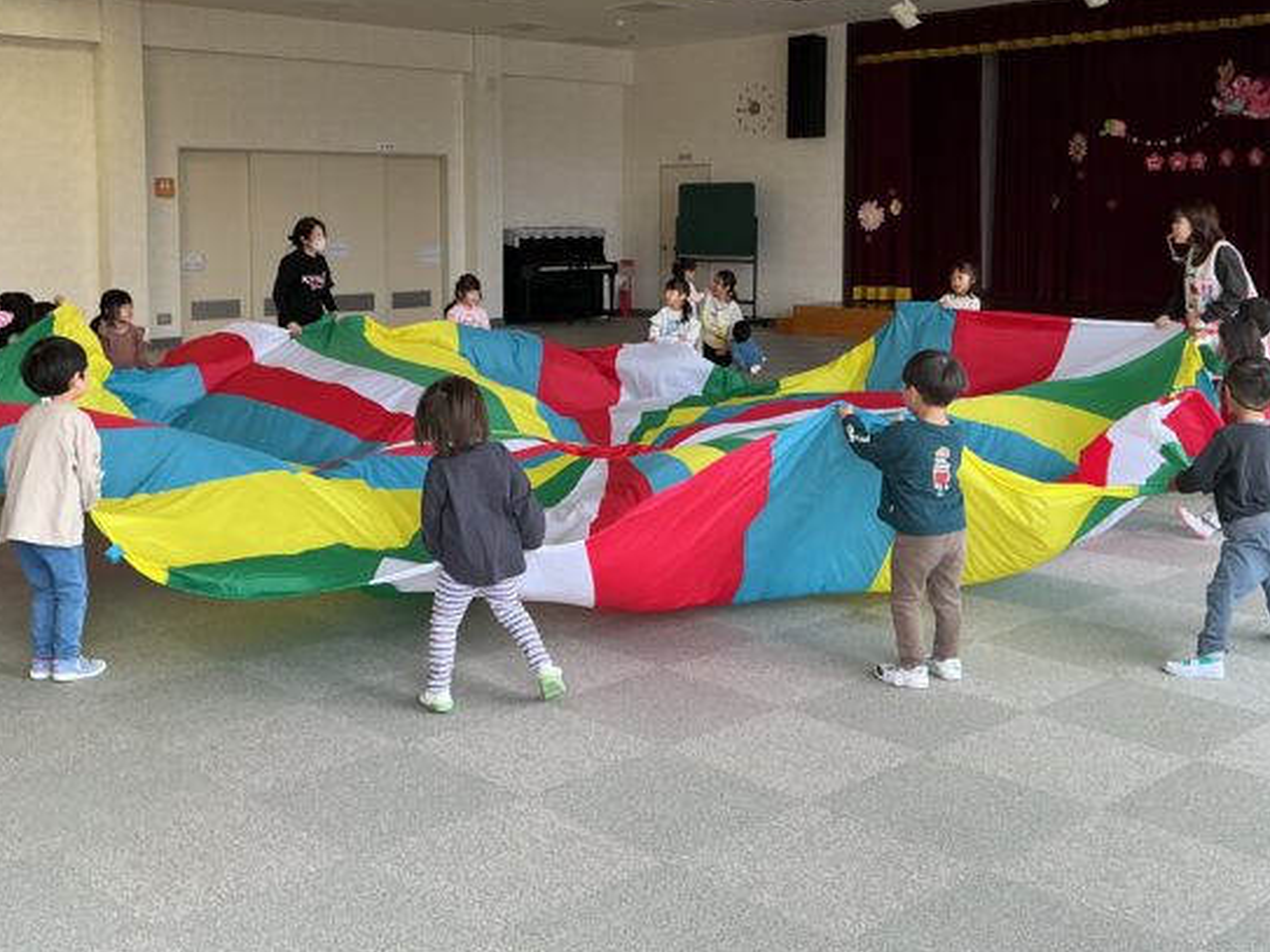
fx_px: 1504
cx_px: 582
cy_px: 306
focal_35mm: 41
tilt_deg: -3.1
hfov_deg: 45.7
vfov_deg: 34.7
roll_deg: +0.6
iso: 40
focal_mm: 3
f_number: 1.8
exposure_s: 1/120
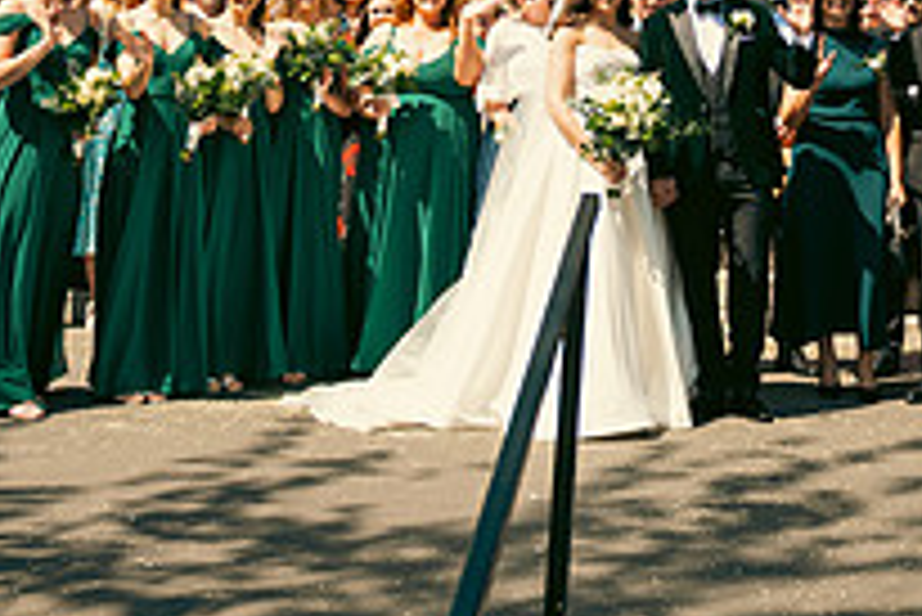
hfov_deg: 29.1
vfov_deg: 18.7
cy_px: -173
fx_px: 1743
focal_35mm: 68
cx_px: 720
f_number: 3.5
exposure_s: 1/1000
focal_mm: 24
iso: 100
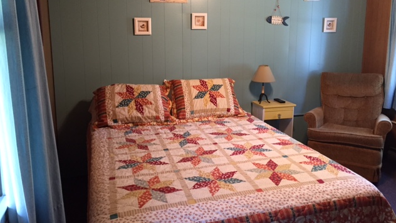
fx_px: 336
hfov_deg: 61.0
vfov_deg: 36.4
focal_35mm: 32
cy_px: 82
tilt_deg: -8.5
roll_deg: -0.4
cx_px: 200
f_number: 2.2
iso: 160
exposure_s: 1/30
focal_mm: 4.15
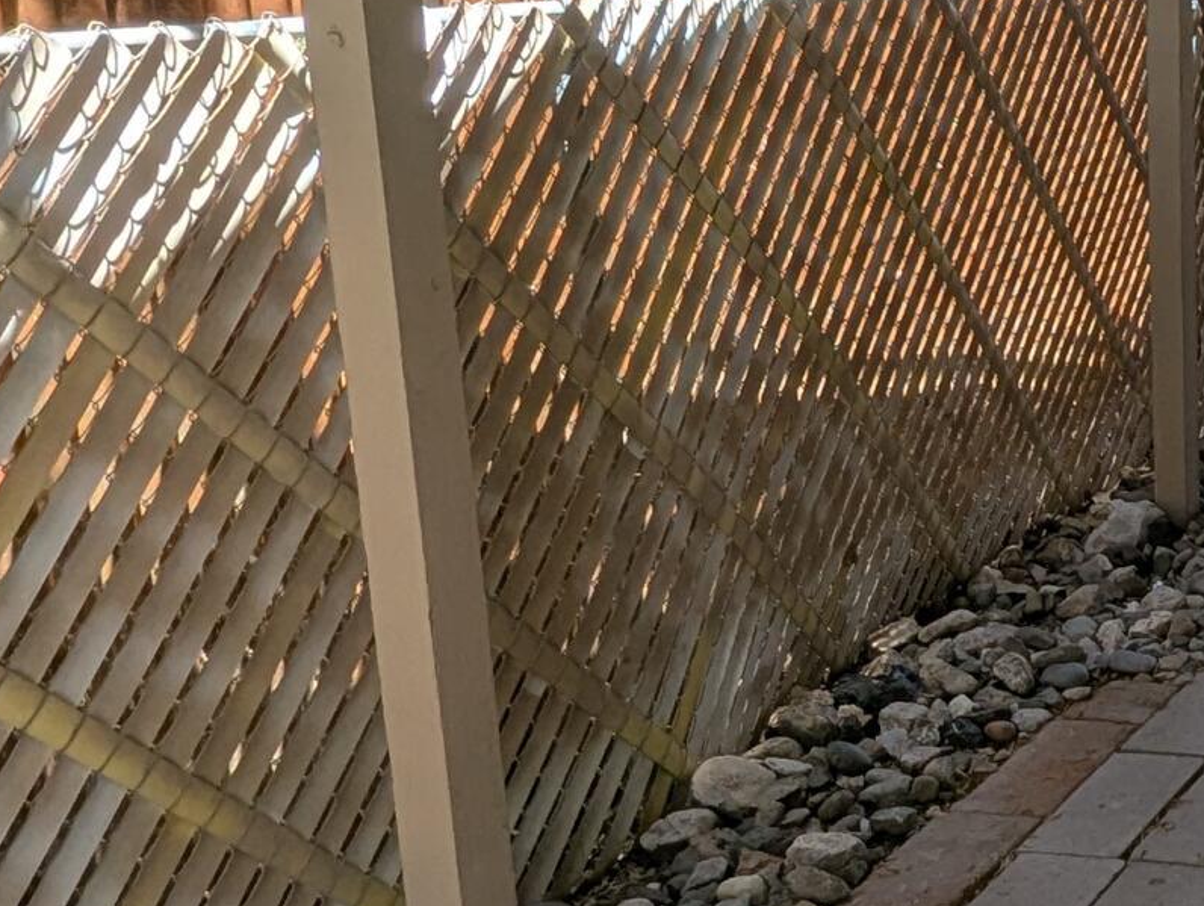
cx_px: 1599
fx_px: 1706
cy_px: 307
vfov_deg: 29.5
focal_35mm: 49
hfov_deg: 30.1
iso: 48
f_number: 2.2
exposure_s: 1/225
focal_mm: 1.95
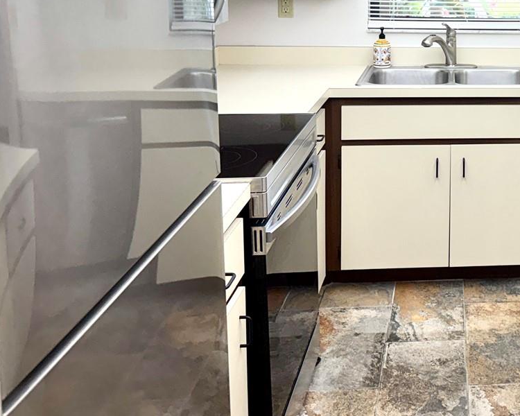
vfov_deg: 28.9
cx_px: 530
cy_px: 35
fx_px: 769
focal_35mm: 50
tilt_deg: -7.6
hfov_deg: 33.8
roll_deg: -1.1
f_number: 1.78
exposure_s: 1/137
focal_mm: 6.76
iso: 80
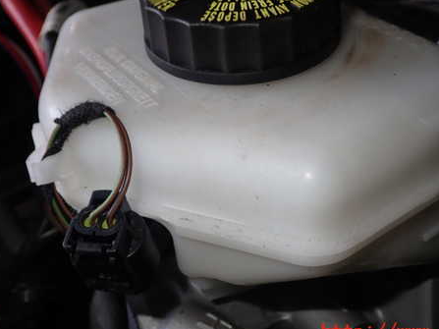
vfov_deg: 28.5
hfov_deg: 37.4
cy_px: 125
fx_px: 647
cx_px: 248
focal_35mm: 51
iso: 160
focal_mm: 6.83
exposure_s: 1/40
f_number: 8
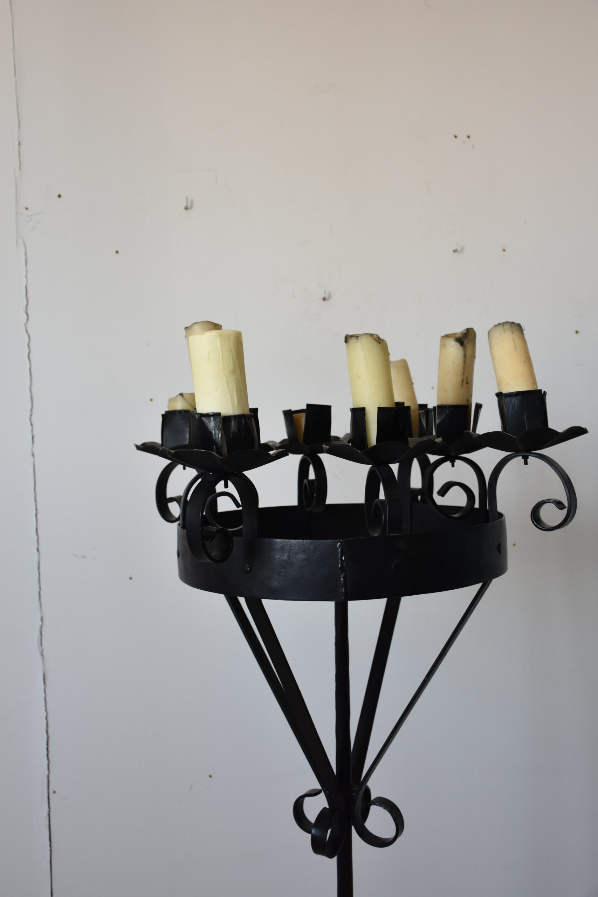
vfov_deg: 53.1
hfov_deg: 36.9
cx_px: 299
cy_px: 448
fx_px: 897
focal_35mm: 36
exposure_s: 1/125
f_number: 5.6
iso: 800
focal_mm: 24
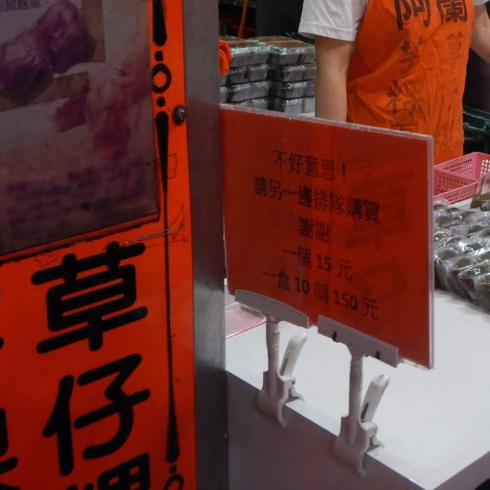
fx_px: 881
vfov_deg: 31.0
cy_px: 189
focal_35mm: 55
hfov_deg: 30.2
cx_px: 403
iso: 400
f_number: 4.2
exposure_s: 1/30
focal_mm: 6.6
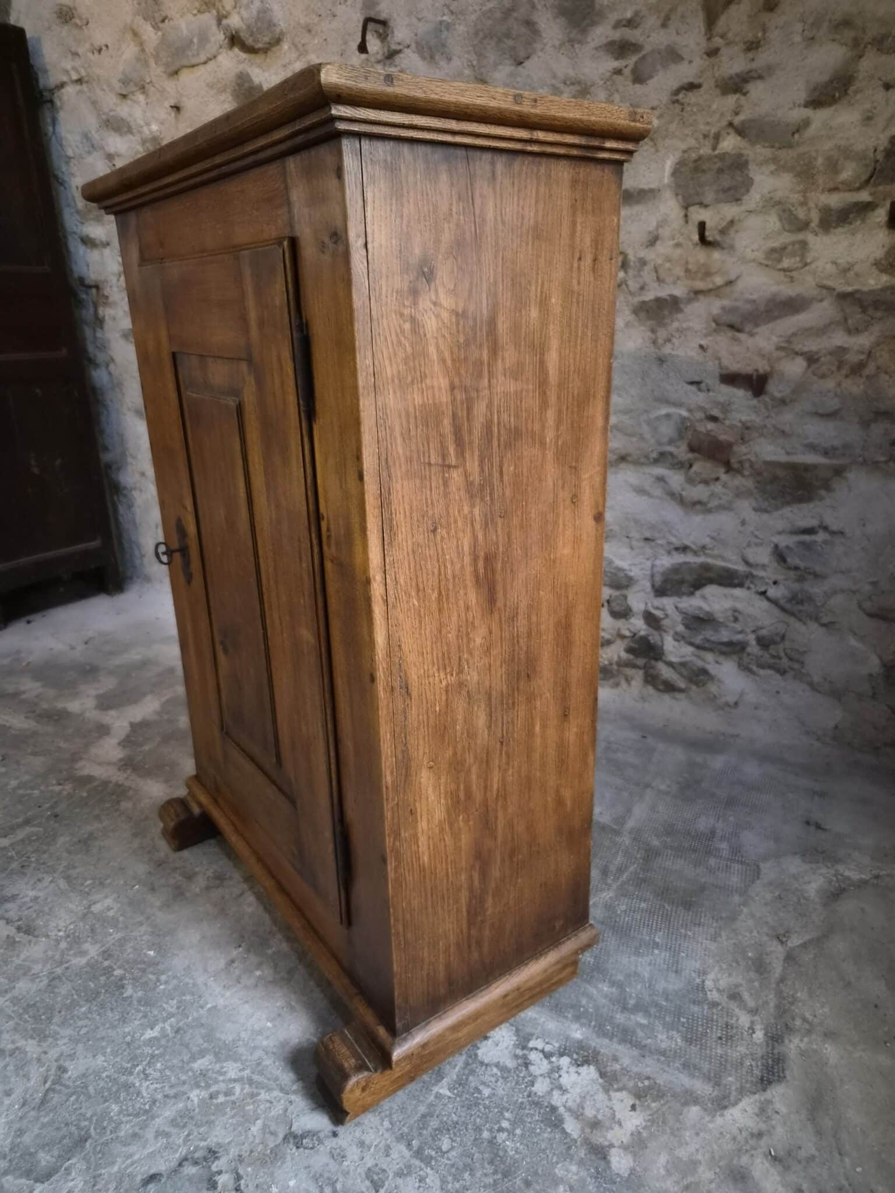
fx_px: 793
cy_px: 596
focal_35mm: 23
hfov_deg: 58.9
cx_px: 448
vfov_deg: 73.9
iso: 1600
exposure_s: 1/50
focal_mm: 5.4
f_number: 1.8
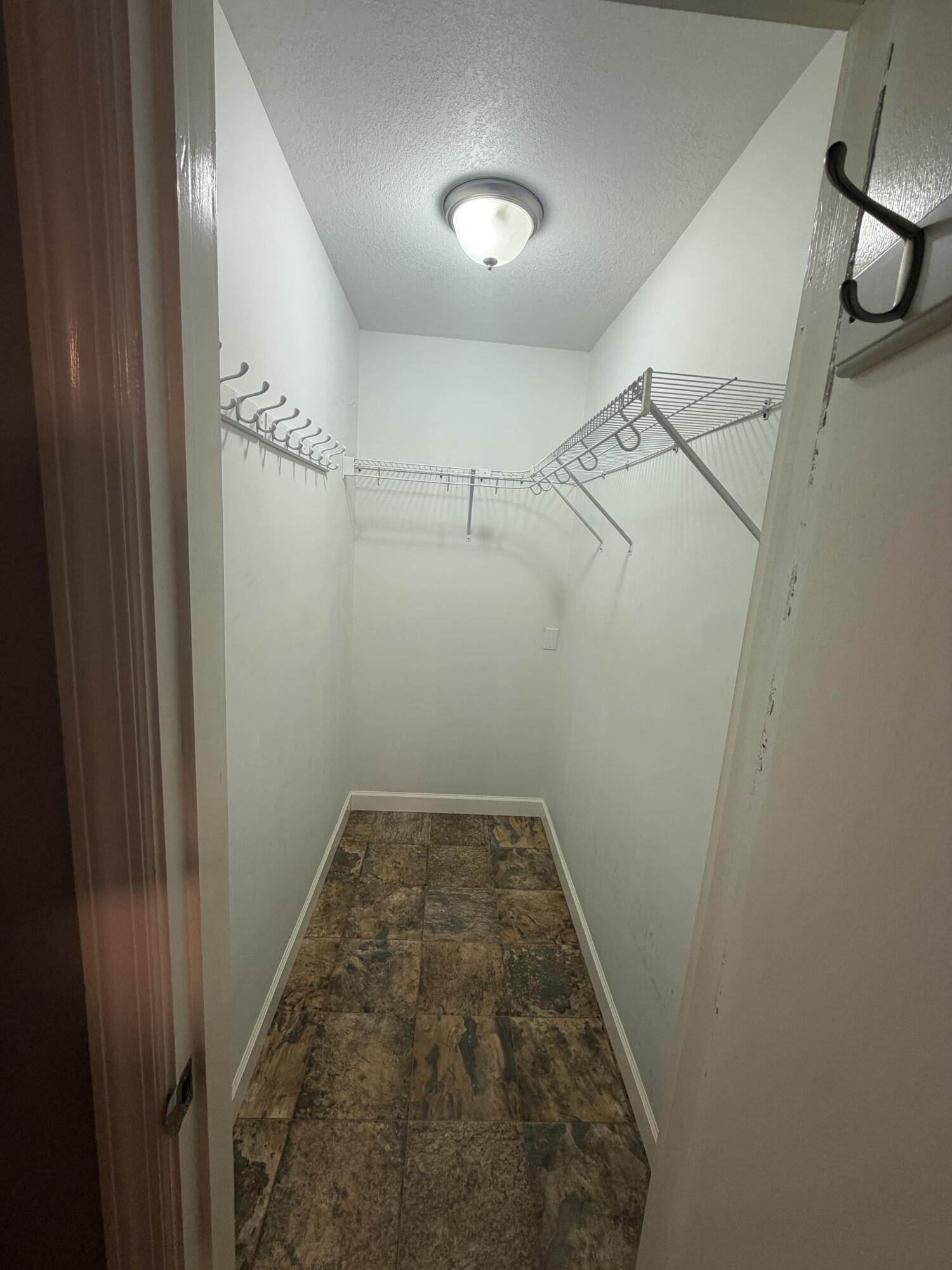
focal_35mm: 14
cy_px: 635
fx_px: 513
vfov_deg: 102.1
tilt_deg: -11.6
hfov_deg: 85.7
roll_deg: -4.8
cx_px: 476
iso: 160
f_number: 2.2
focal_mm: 2.22
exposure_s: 1/60
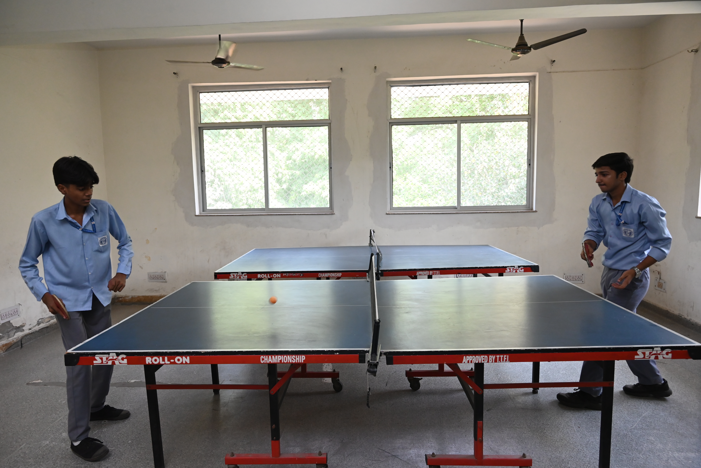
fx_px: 467
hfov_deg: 73.7
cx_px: 350
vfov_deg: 53.2
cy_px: 234
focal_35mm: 24
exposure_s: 1/200
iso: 2000
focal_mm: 24
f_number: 5.6
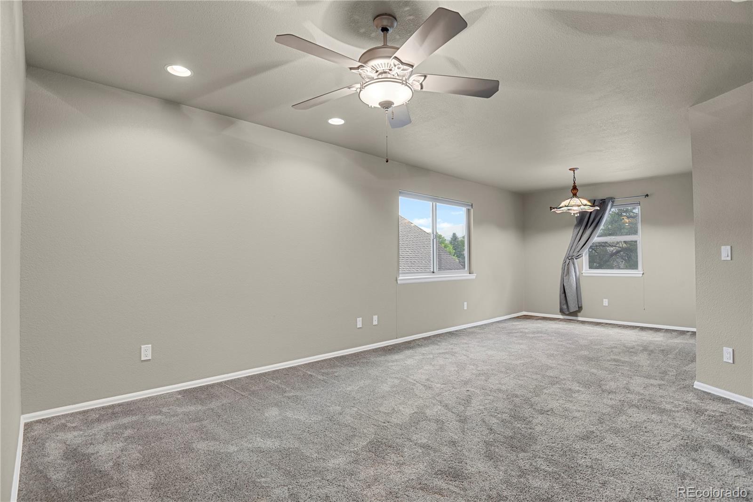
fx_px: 355
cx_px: 376
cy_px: 251
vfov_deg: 70.4
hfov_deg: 93.3
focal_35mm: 17
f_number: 6.3
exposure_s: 3
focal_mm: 17
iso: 250
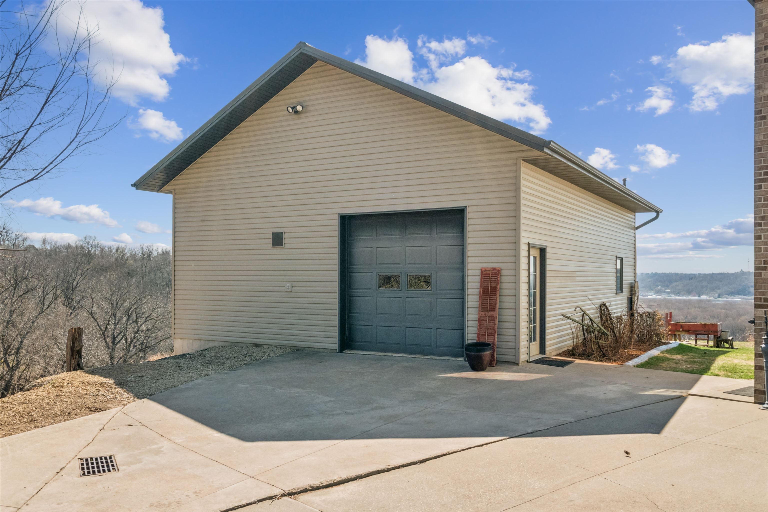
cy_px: 256
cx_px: 384
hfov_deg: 61.9
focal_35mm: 30
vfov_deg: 43.6
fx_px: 640
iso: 800
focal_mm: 30
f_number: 16
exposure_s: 1/400
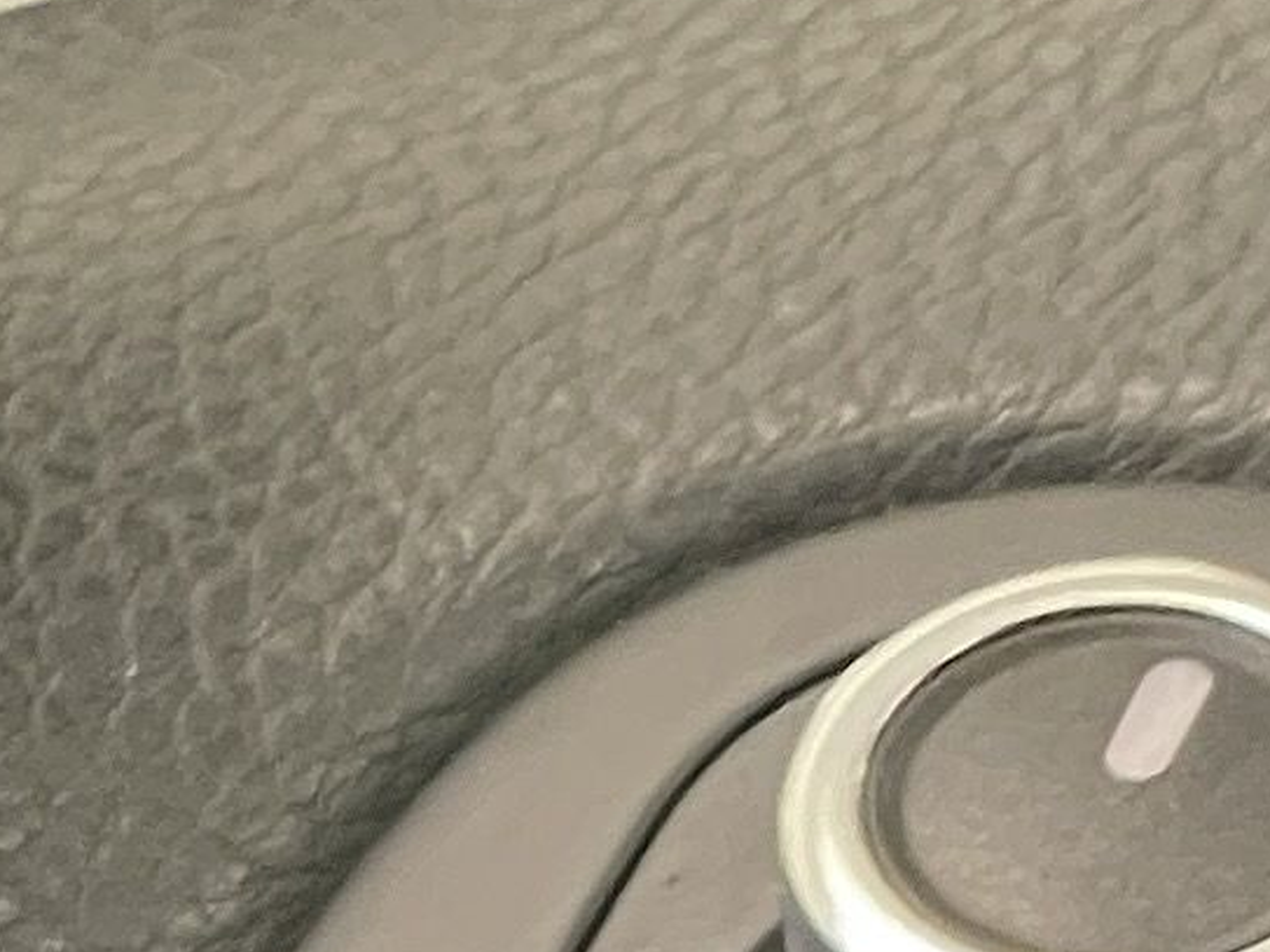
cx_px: -2086
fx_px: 14159
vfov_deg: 3.7
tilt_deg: -21.4
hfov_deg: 5.0
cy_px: 3277
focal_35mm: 386
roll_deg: +6.2
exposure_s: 1/50
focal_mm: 6
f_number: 2
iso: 320
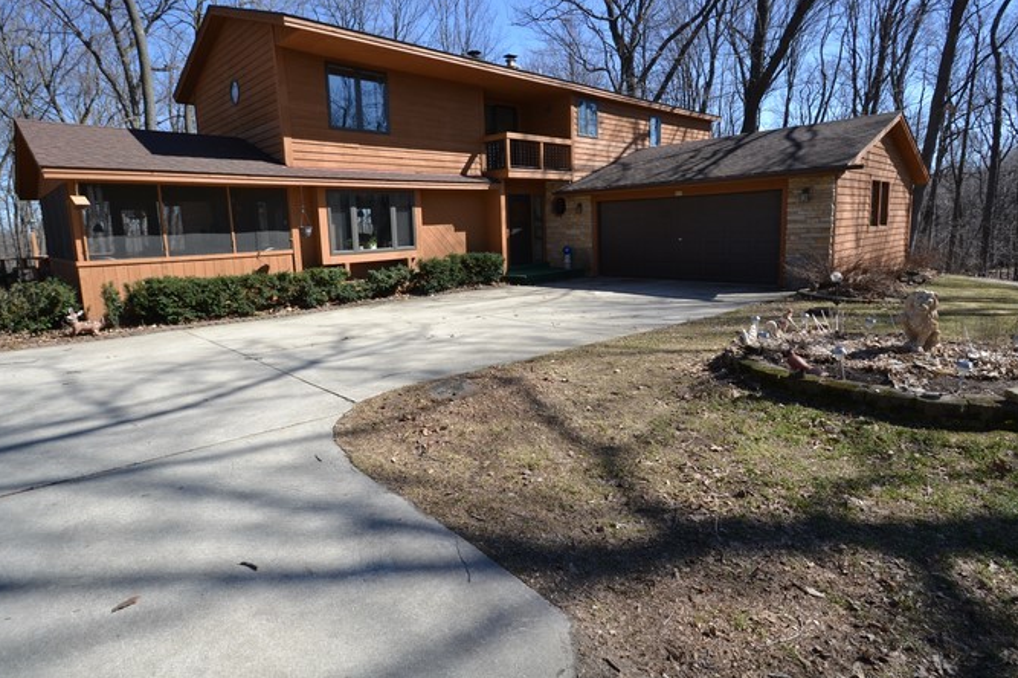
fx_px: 509
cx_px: 499
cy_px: 303
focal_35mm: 18
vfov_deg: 67.1
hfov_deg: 90.0
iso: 100
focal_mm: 10
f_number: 8
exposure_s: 1/200
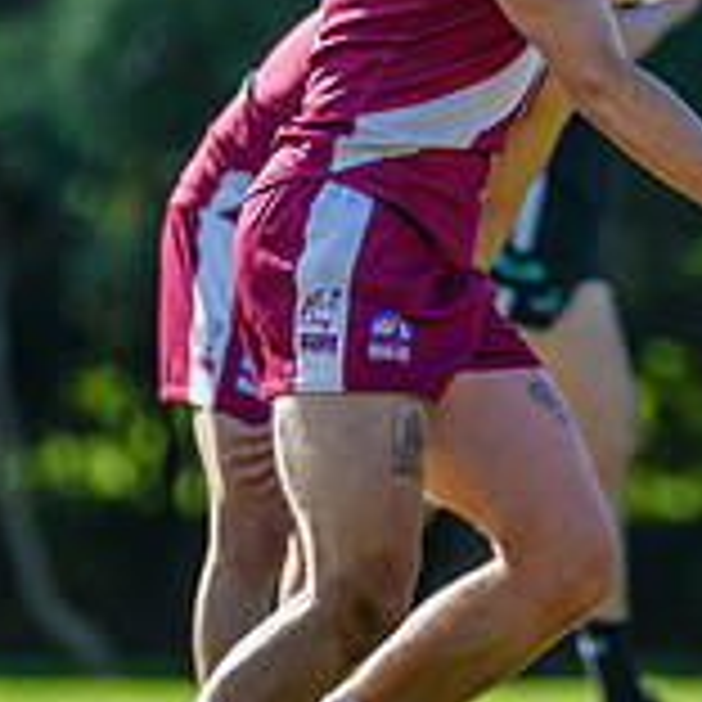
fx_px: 26959
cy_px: 157
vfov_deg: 1.5
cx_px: 462
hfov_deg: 1.5
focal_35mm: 1175
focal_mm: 290
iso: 800
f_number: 4
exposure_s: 1/2500
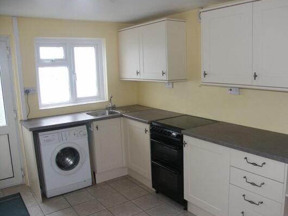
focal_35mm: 31
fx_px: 258
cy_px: 105
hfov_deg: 58.2
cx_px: 158
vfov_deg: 45.4
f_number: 2.8
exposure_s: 1/125
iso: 200
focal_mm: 7.37
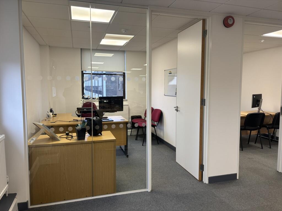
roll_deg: +0.1
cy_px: 106
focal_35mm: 26
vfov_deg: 53.1
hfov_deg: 67.3
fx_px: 212
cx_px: 141
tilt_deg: -4.9
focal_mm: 5.96
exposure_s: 1/100
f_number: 1.6
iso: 80
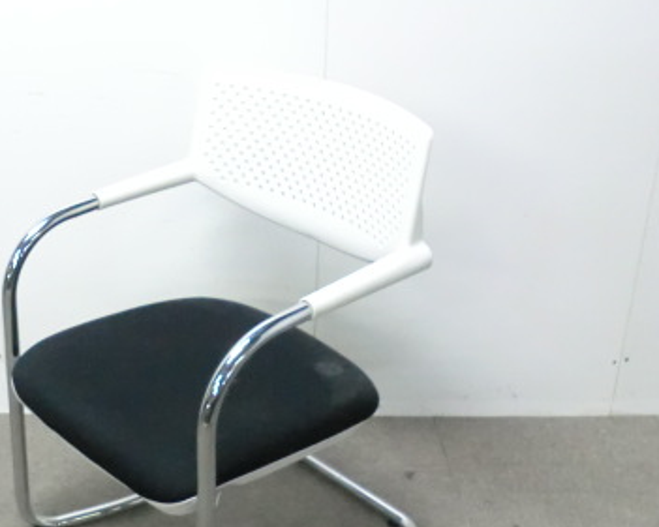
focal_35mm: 57
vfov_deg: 26.7
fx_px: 1112
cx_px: 223
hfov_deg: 32.8
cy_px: 278
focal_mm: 5.8
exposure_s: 1/30
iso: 800
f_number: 3.5
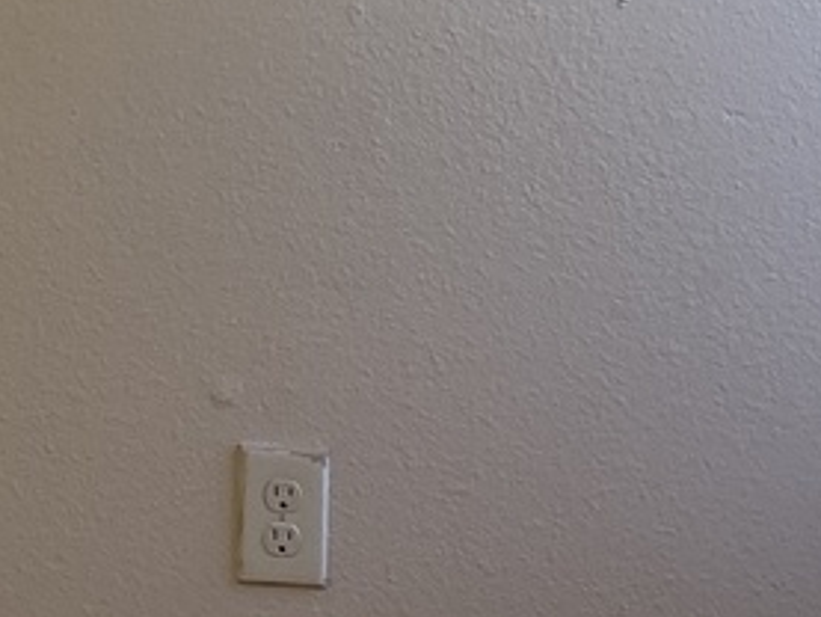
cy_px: -721
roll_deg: -2.2
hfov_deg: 14.6
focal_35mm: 135
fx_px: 3203
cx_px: 273
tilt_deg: +4.0
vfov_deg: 10.0
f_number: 1.8
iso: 80
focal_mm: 4.25
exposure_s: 1/120
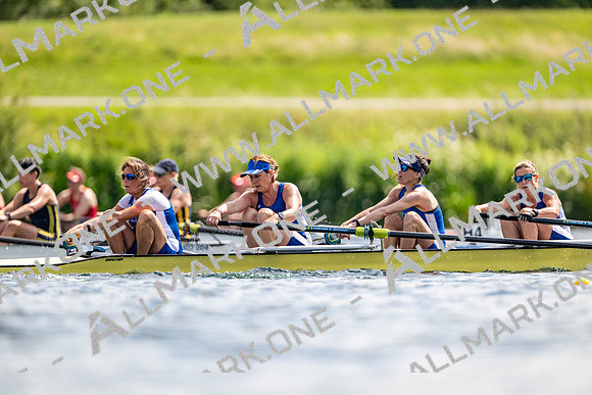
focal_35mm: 600
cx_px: 296
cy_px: 198
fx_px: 9869
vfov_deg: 2.3
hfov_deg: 3.4
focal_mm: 600
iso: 500
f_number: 4
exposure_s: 1/4000
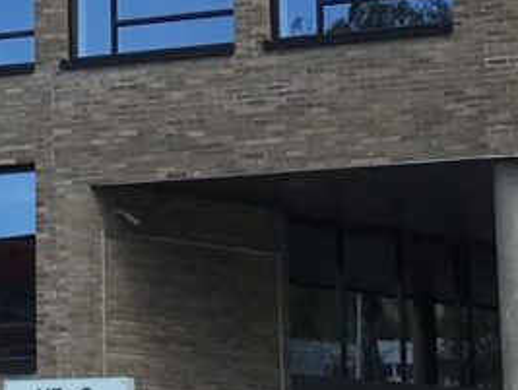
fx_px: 3012
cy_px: -237
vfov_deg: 7.3
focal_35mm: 201
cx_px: -68
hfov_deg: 9.7
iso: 20
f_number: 1.8
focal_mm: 3.99
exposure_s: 1/1742
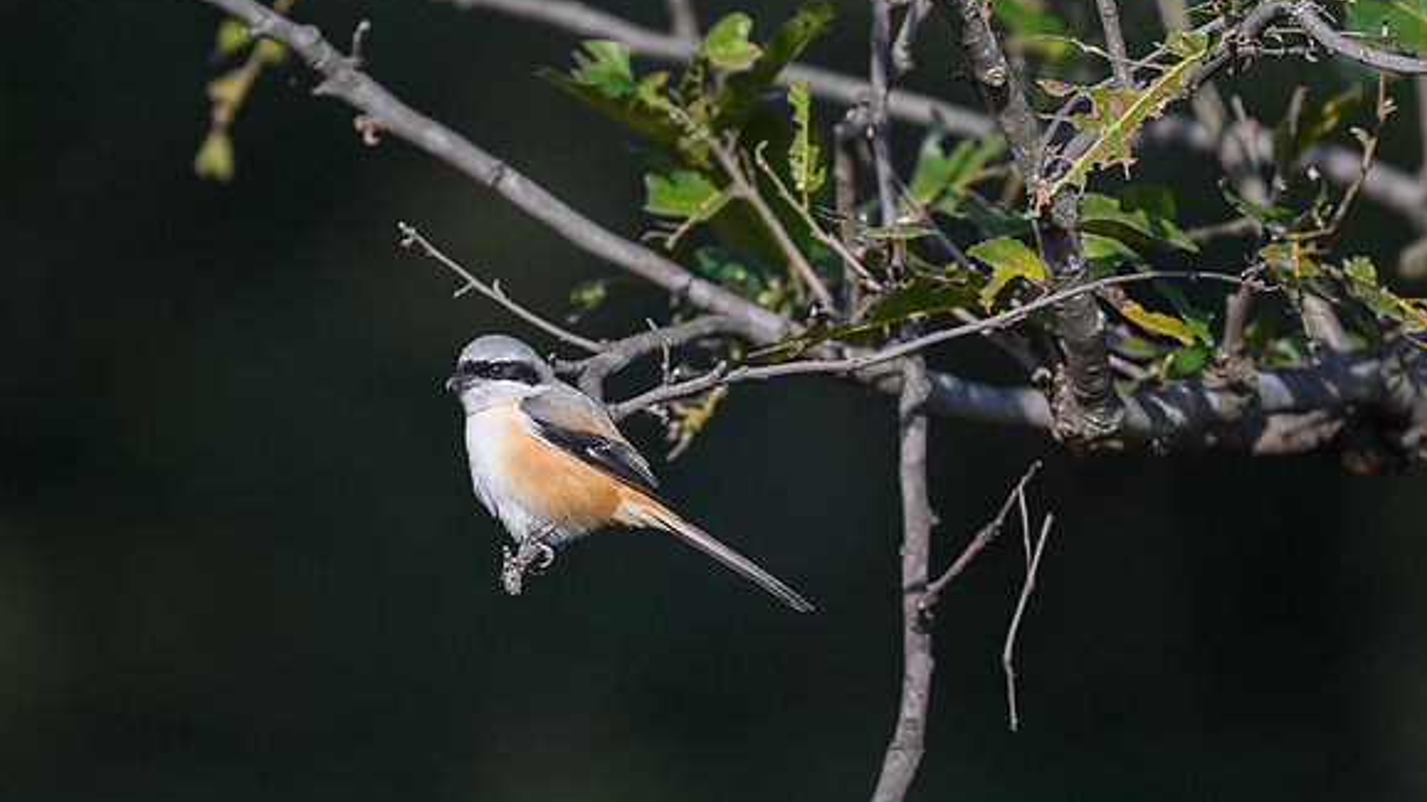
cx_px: 667
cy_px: 386
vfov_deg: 1.2
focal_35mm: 1025
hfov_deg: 2.1
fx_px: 38781
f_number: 4
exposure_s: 1/1250
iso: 160
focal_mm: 560
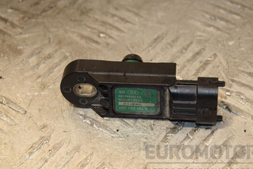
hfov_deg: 16.2
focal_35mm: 127
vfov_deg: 10.8
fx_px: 890
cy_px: 89
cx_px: 137
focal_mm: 75
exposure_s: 1/200
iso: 800
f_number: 7.1
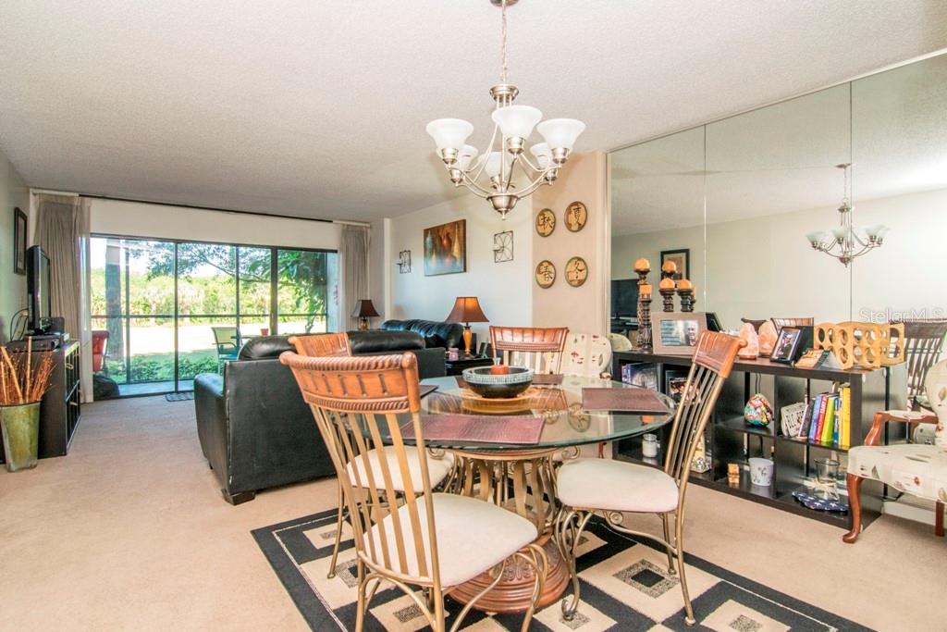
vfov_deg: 67.4
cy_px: 316
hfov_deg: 90.0
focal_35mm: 18
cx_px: 474
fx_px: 474
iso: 640
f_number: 7.1
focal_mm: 12
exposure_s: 1/60
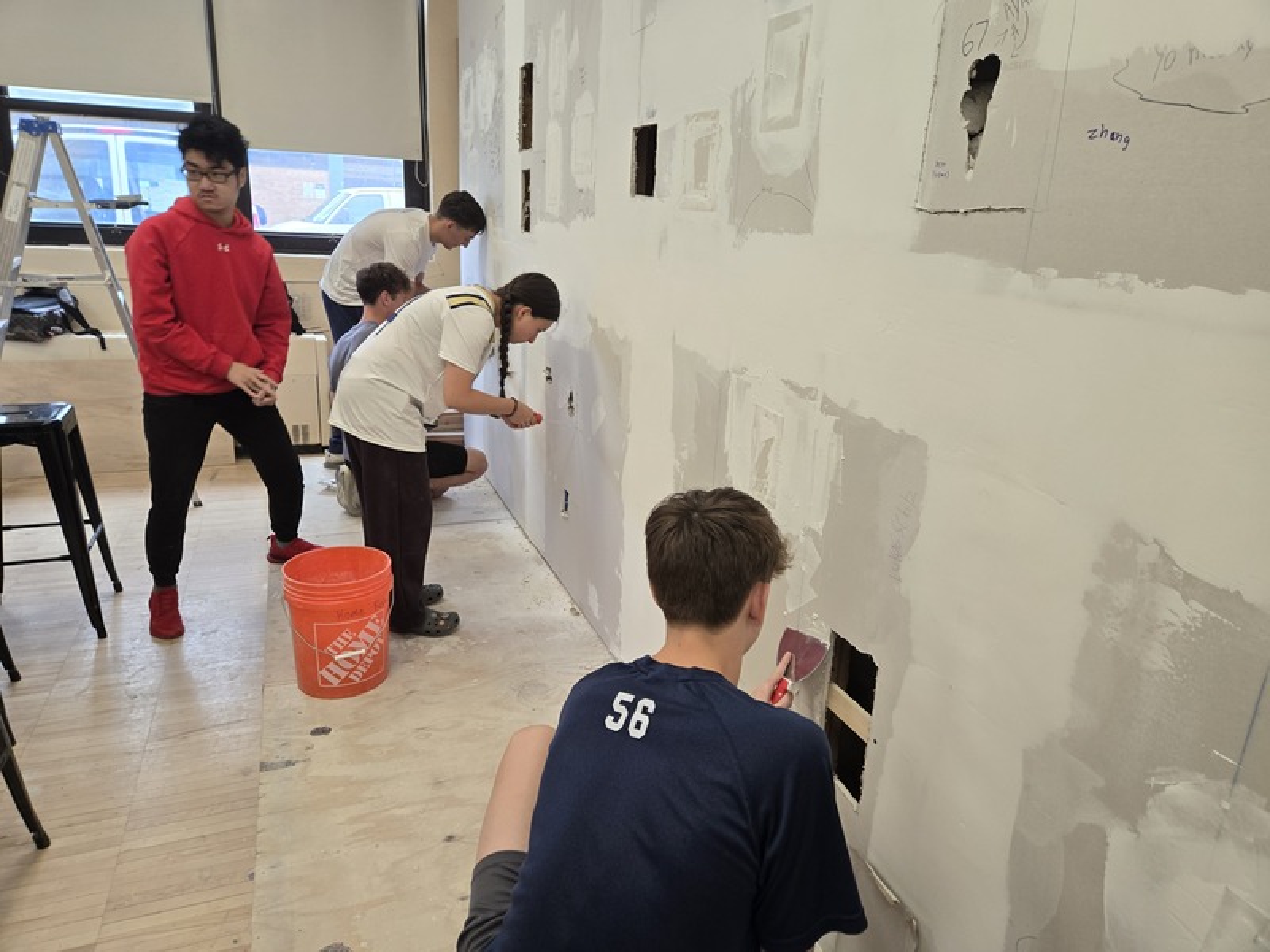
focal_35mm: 23
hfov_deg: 73.9
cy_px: 476
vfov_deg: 58.9
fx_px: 844
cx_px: 635
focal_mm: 5.4
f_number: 1.8
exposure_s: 1/120
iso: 100
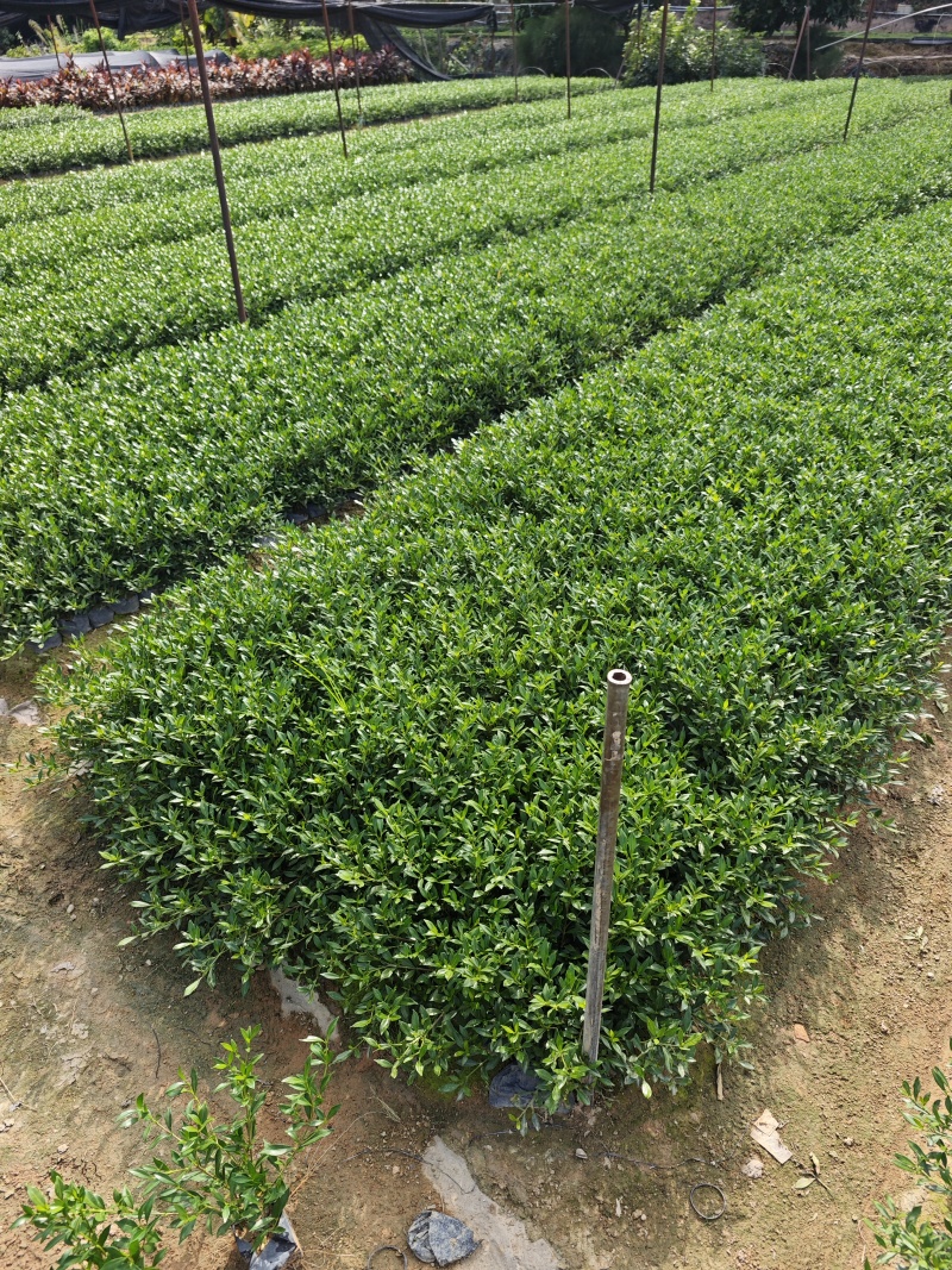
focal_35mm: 23
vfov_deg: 73.9
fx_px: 844
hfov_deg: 58.9
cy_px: 635
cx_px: 476
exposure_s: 1/940
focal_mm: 6.55
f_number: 1.6
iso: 50
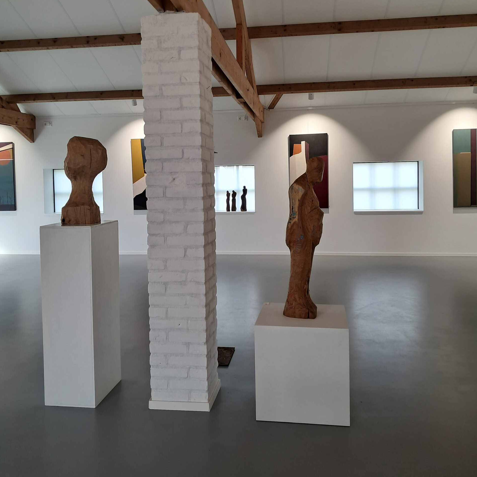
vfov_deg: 50.9
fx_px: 499
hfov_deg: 51.1
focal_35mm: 32
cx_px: 238
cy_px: 198
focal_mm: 4
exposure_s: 1/50
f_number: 1.8
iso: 50
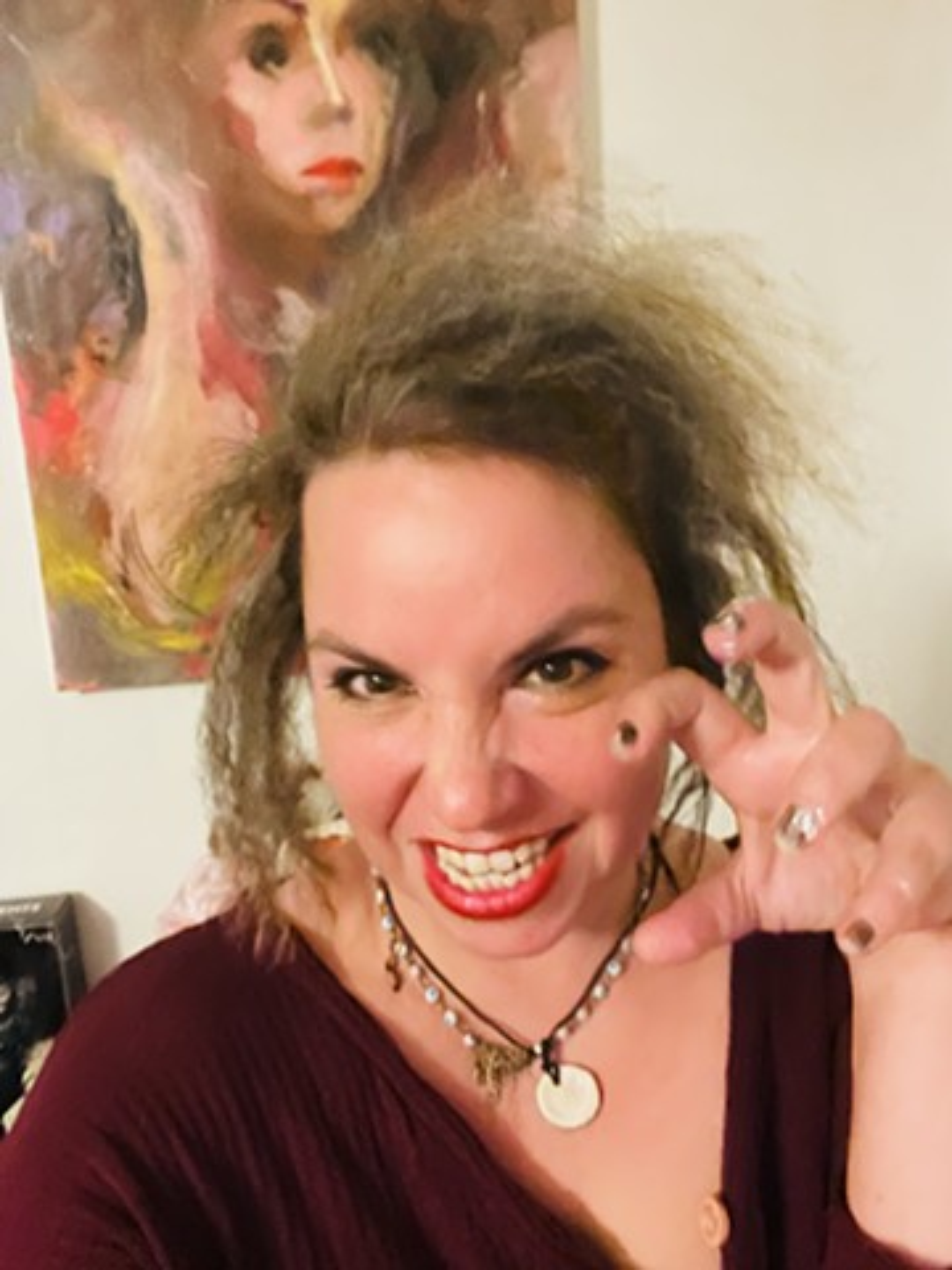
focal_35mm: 30
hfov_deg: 46.8
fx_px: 1100
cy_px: 635
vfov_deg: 60.0
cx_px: 476
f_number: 2.2
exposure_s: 1/15
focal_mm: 2.7
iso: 1250
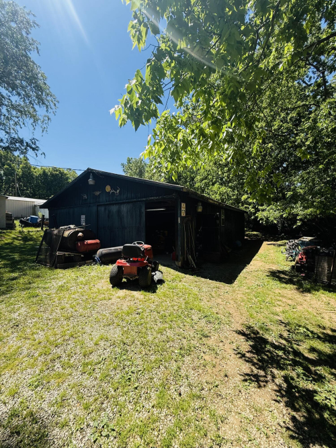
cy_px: 224
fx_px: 181
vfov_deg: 102.1
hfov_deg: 85.7
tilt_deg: +0.8
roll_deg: -0.4
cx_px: 168
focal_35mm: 14
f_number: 2.2
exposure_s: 1/841
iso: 50
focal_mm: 2.22
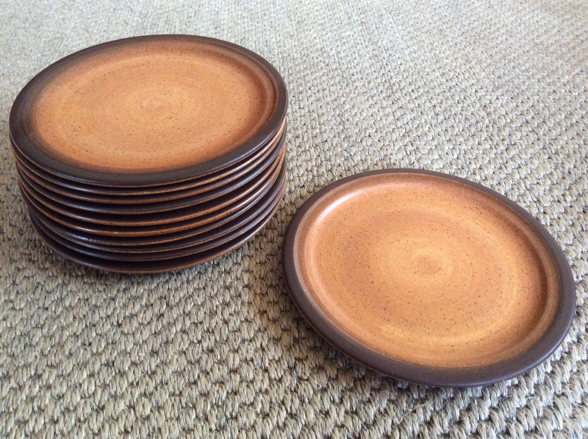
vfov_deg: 44.1
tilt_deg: -44.2
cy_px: 220
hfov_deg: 56.9
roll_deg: +0.7
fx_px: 543
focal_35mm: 32
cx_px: 294
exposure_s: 1/25
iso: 250
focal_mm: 3.3
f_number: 2.4
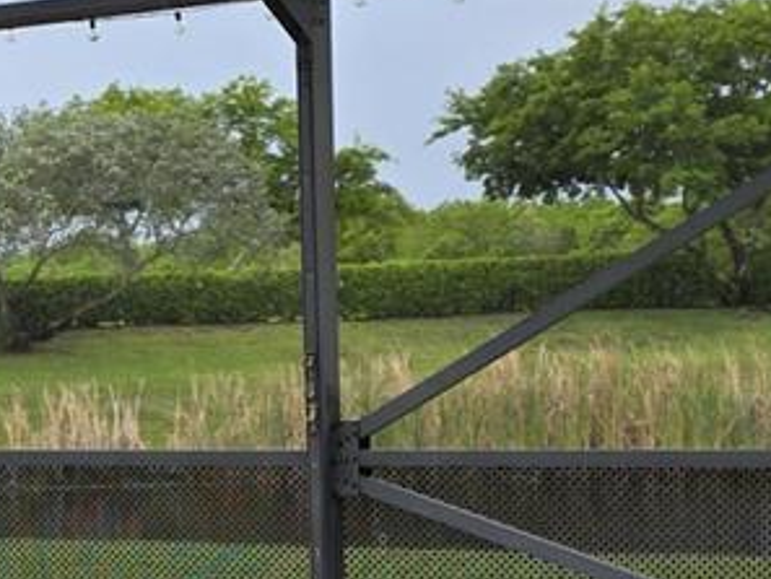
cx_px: -408
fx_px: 2763
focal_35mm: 124
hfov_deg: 14.7
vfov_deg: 11.9
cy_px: 415
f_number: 1.7
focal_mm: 6.3
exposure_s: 1/359
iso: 25
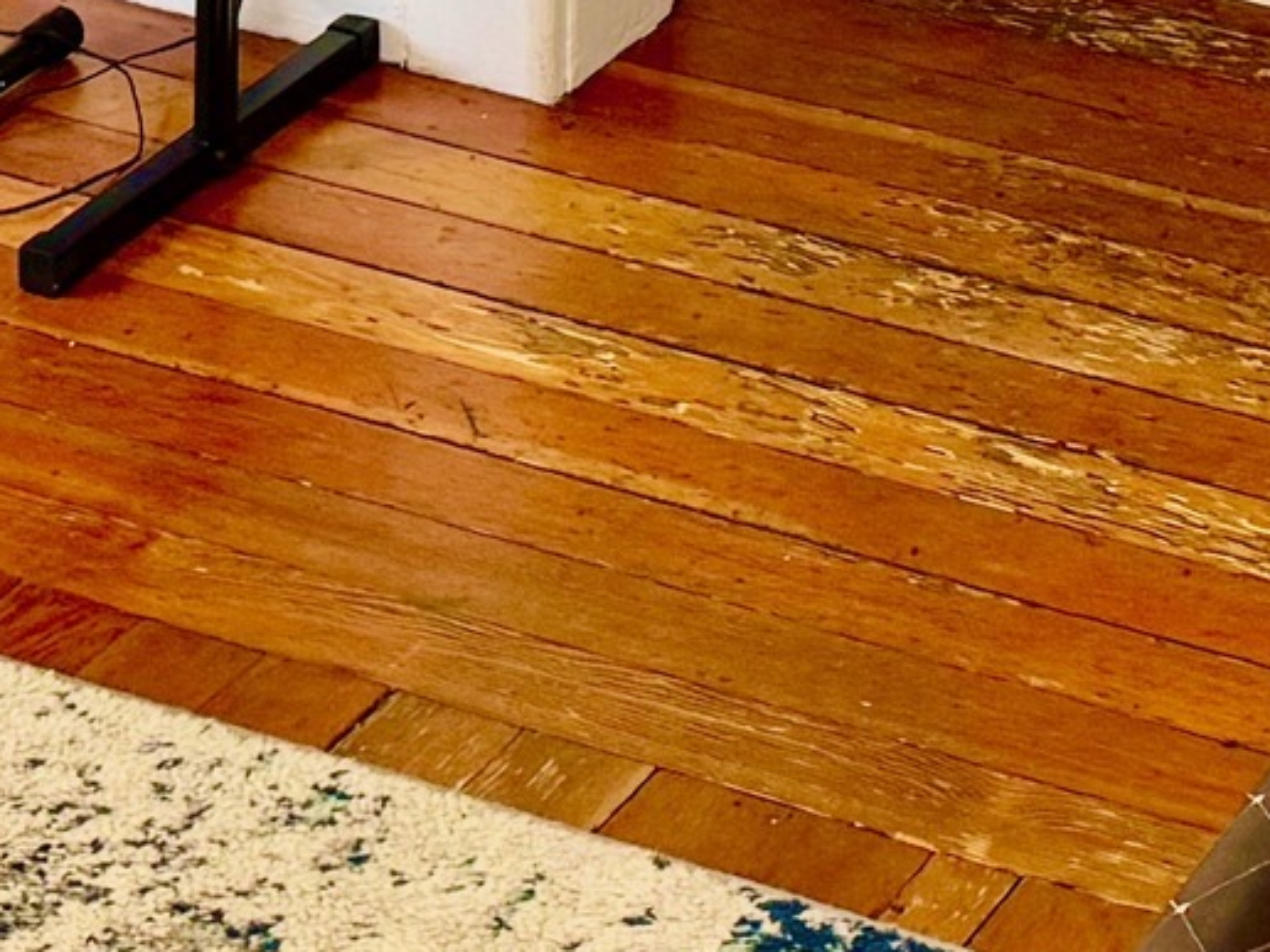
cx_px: 997
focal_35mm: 143
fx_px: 5246
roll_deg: -1.3
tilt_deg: -12.4
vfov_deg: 9.4
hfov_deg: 13.7
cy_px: -1228
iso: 125
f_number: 1.78
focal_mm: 6.76
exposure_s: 1/60
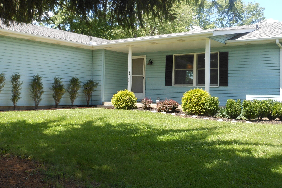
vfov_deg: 31.9
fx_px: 329
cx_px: 129
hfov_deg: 46.4
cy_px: 81
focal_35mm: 42
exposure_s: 1/200
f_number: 3.7
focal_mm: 5
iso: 80
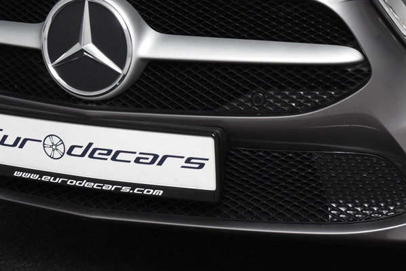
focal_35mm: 109
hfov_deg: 18.7
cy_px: 60
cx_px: 239
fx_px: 1229
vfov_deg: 12.5
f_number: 5.6
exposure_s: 1/125
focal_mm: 34
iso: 1600
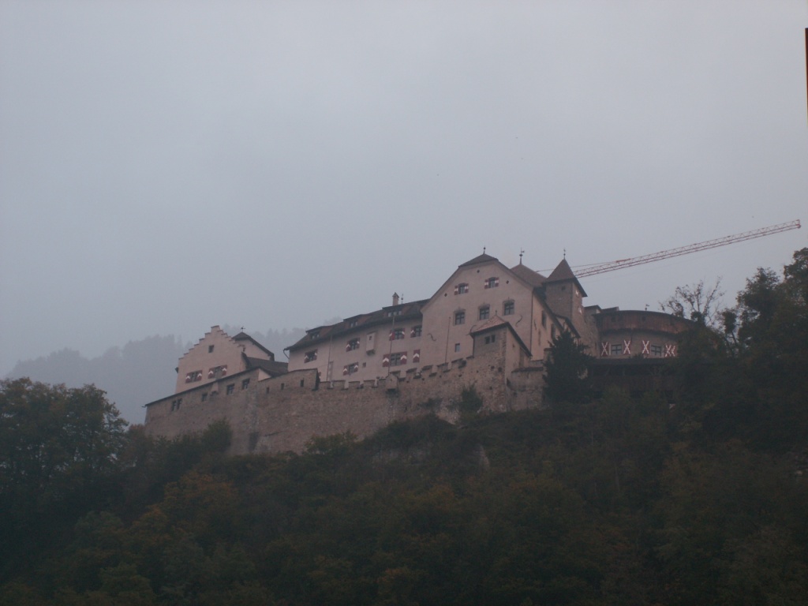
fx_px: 2007
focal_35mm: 86
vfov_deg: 17.2
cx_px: 404
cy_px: 303
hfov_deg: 22.8
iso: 50
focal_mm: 14.38
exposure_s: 1/125
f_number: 3.5
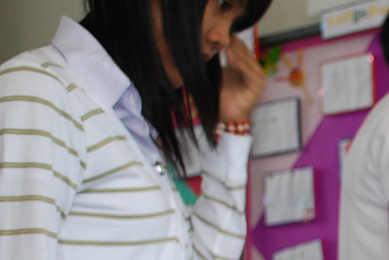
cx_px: 623
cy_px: 325
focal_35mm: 135
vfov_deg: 10.0
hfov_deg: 14.0
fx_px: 1460
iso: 400
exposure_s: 1/50
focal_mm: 26
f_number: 4.2
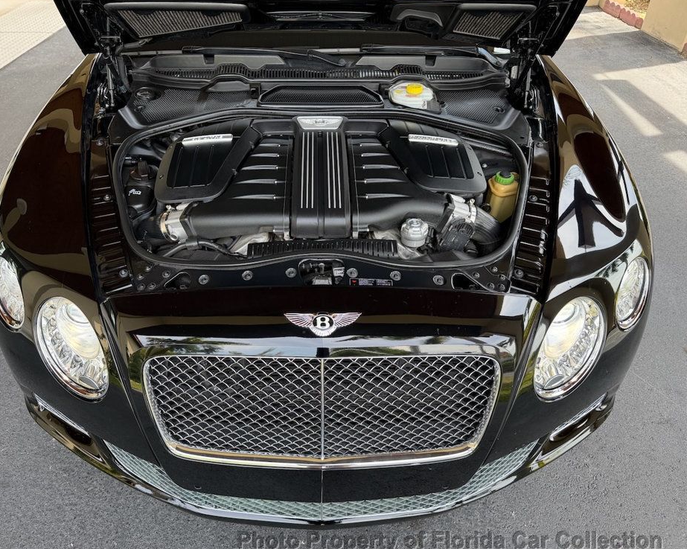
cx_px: 320
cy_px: 280
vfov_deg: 54.9
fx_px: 529
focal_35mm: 26
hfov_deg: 66.0
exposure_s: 1/230
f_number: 1.78
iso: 80
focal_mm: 6.76
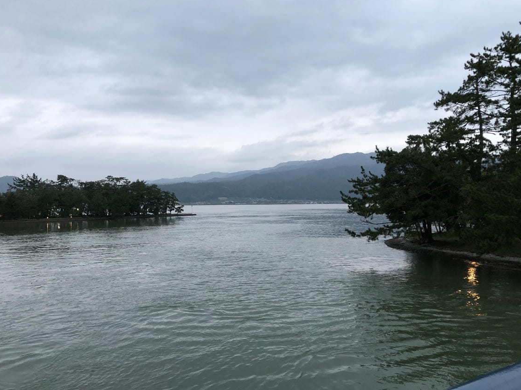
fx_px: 467
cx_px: 254
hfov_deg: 58.3
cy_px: 198
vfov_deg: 45.4
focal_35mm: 31
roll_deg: -0.1
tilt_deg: +1.4
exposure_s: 1/17
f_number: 1.8
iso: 40
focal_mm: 3.99
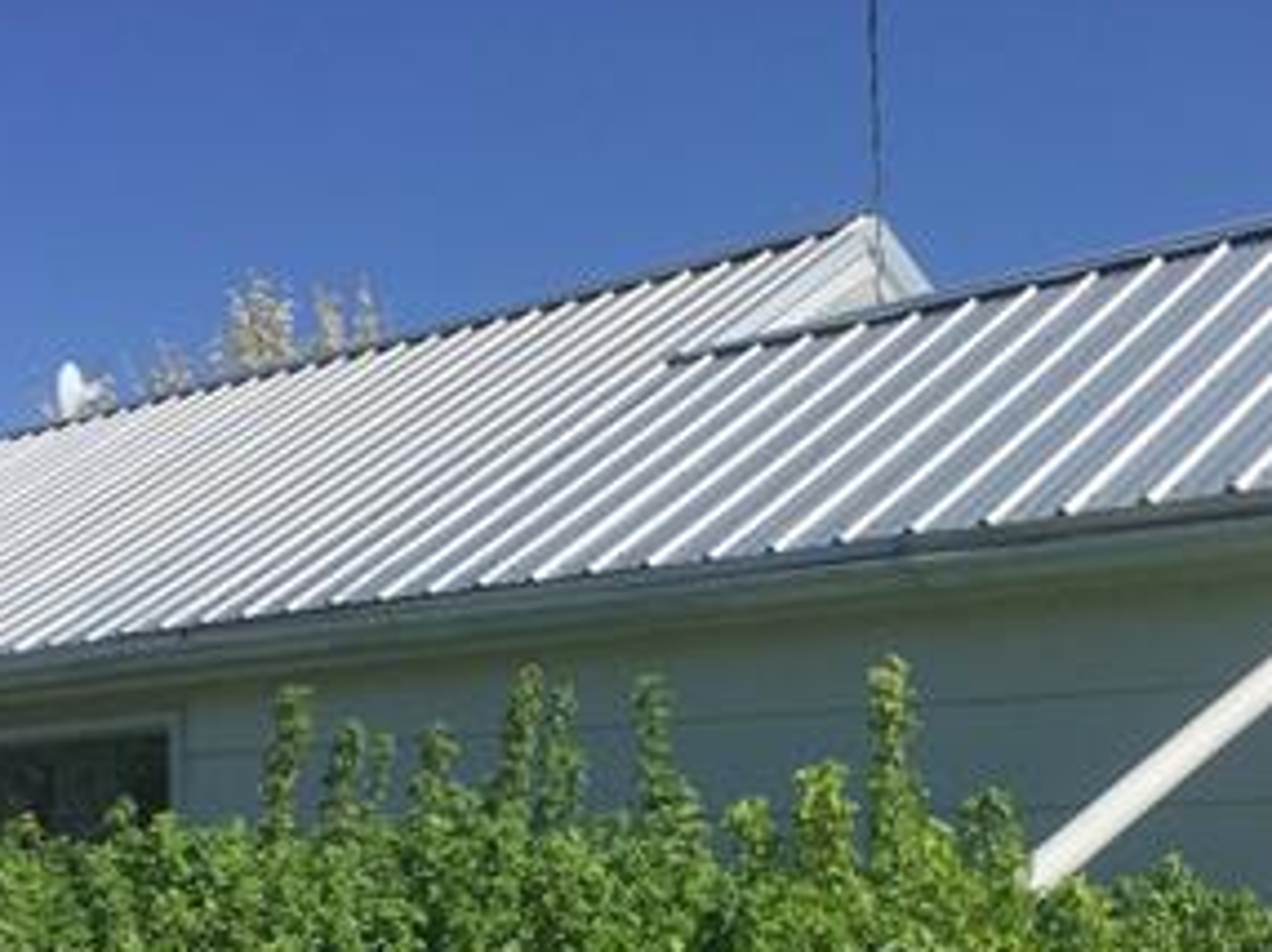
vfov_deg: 22.0
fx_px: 2386
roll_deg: -1.2
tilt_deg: +0.0
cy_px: 872
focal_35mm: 65
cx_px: 756
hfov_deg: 29.8
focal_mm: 4.15
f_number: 2.2
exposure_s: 1/3968
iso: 32
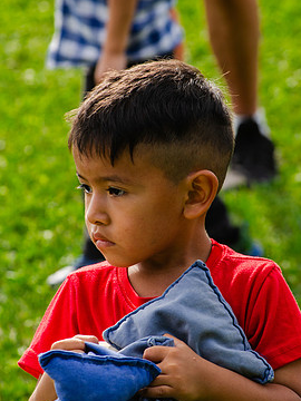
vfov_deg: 8.8
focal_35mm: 225
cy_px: 231
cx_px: 139
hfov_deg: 6.6
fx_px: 2609
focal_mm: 125
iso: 200
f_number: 8
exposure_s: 1/200
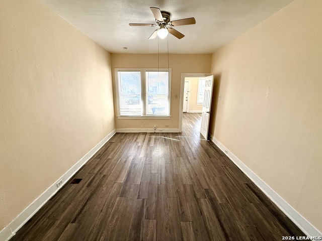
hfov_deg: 102.1
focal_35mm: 14
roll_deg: -0.6
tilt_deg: -13.3
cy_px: 120
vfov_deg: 85.7
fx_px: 130
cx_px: 161
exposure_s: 1/223
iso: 64
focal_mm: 2.22
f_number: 2.2
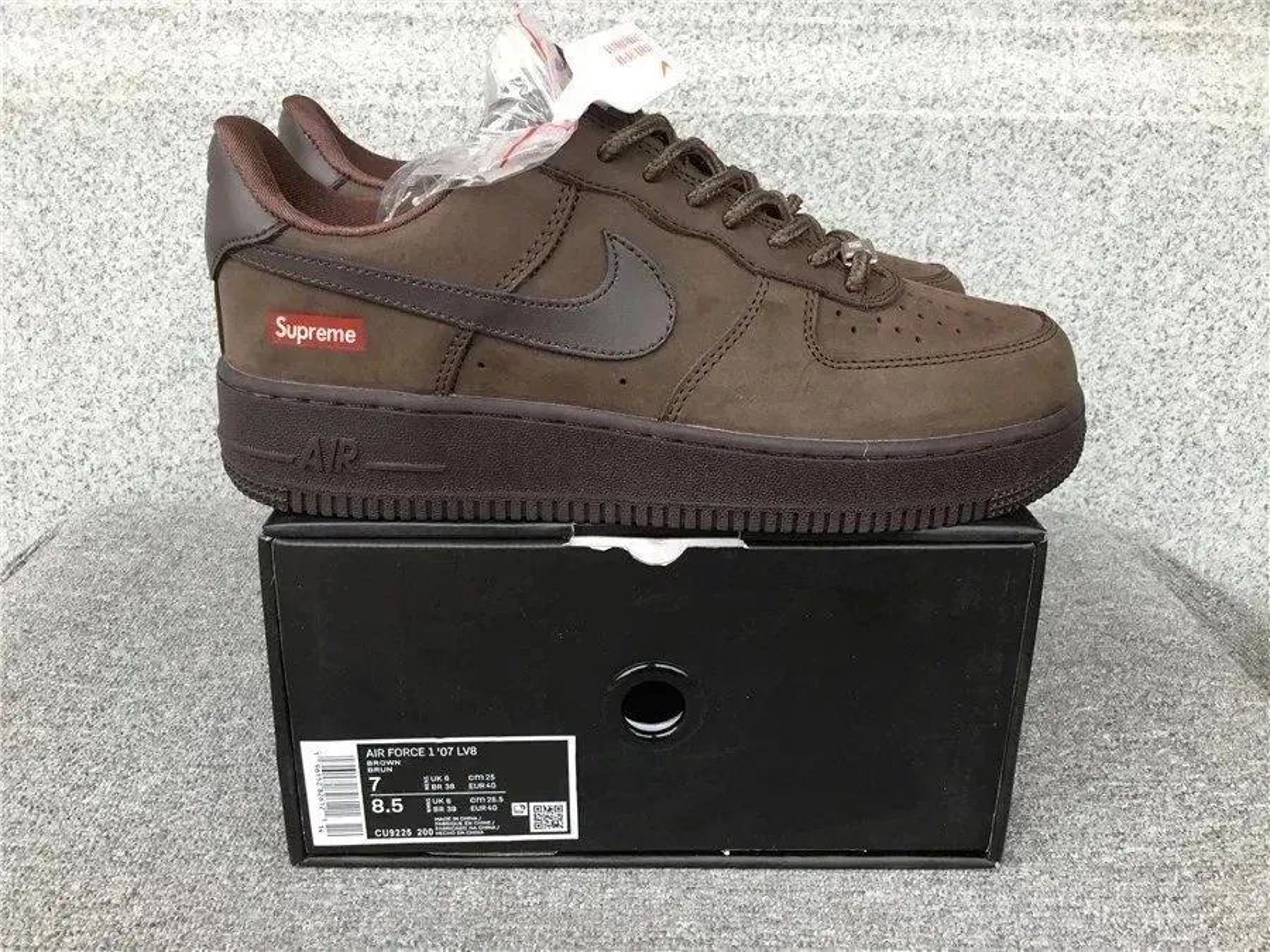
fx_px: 1137
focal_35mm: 31
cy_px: 476
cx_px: 635
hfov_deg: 58.4
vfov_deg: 45.4
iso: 40
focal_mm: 3.3
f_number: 2.4
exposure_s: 1/100
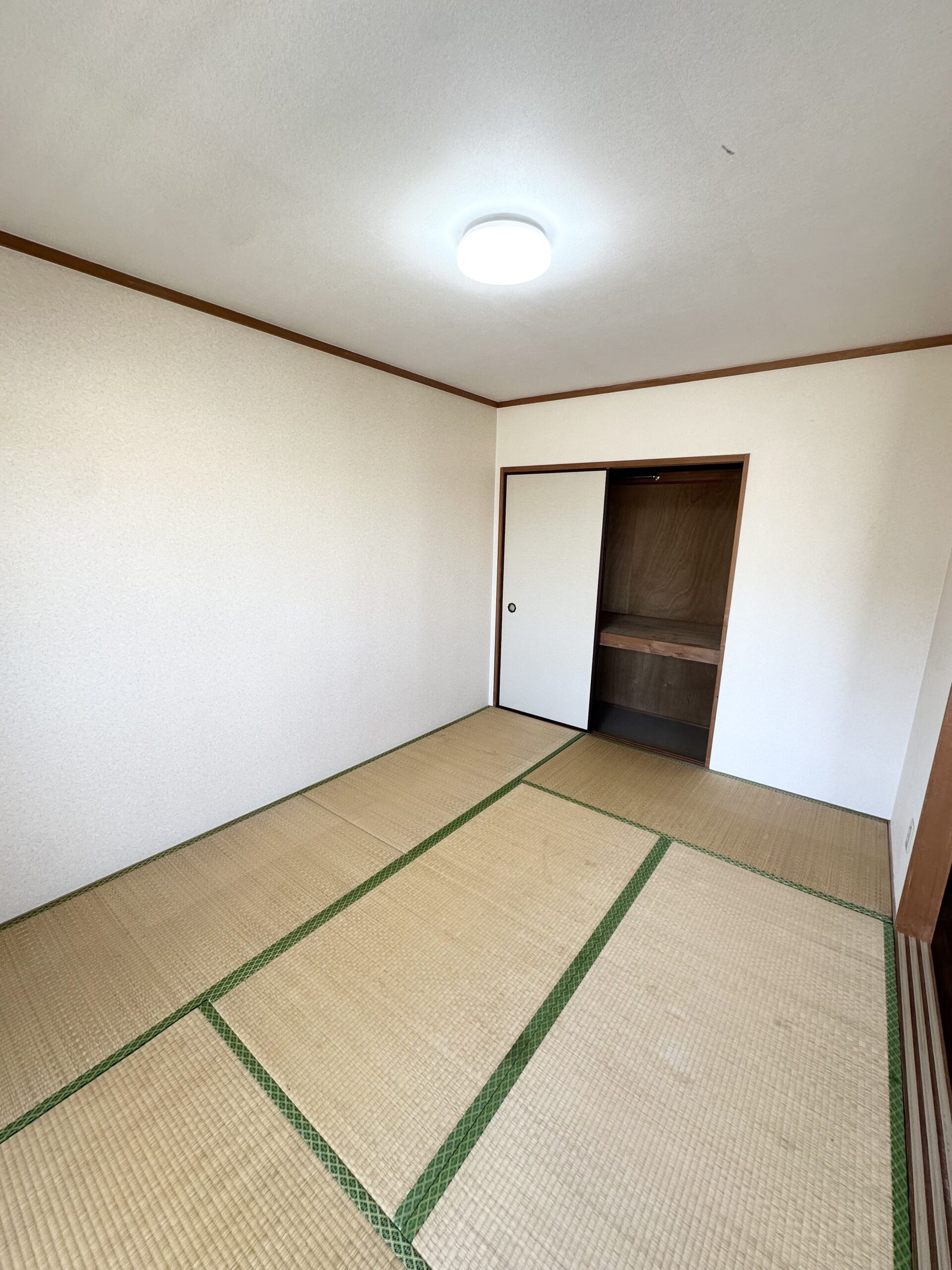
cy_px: 635
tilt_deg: -11.8
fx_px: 513
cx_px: 476
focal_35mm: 14
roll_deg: -1.4
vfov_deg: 102.1
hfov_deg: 85.7
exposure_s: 1/99
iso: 80
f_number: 2.2
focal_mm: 2.22
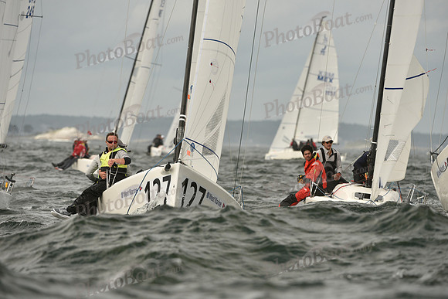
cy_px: 150
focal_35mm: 330
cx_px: 224
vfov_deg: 4.2
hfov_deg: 6.2
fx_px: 4107
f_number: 6.3
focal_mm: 330
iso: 320
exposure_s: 1/1600
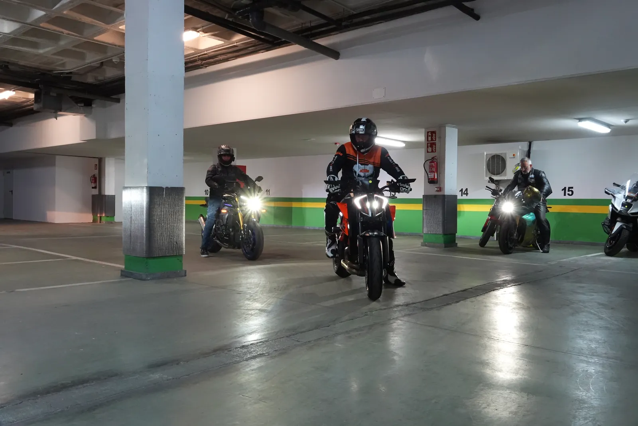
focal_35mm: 30
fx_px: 532
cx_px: 319
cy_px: 213
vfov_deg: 43.6
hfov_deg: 61.9
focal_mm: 11.16
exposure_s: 1/30
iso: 2000
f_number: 6.3
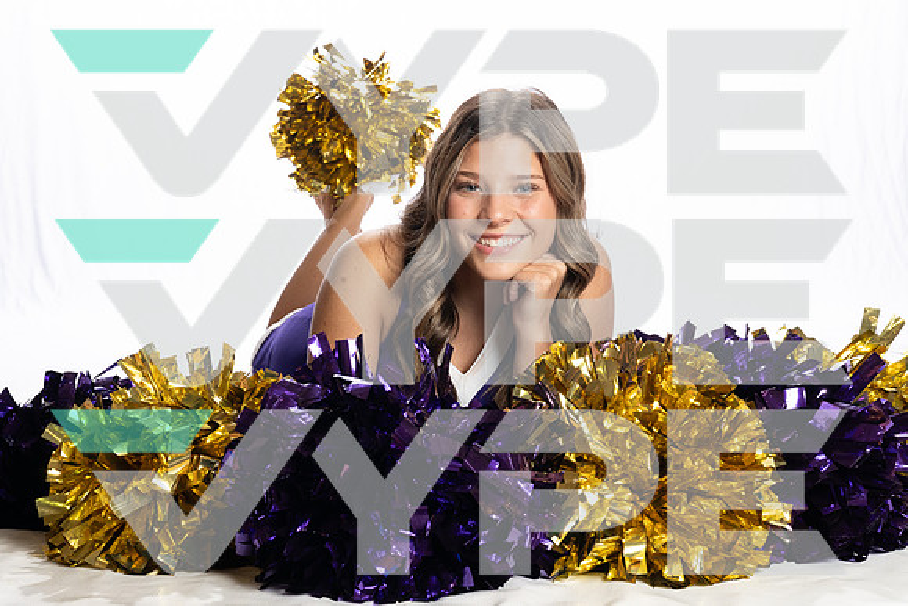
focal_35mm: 64
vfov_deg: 21.3
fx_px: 1608
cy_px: 313
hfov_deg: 31.5
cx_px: 463
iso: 800
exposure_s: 1/250
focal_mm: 48
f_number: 8
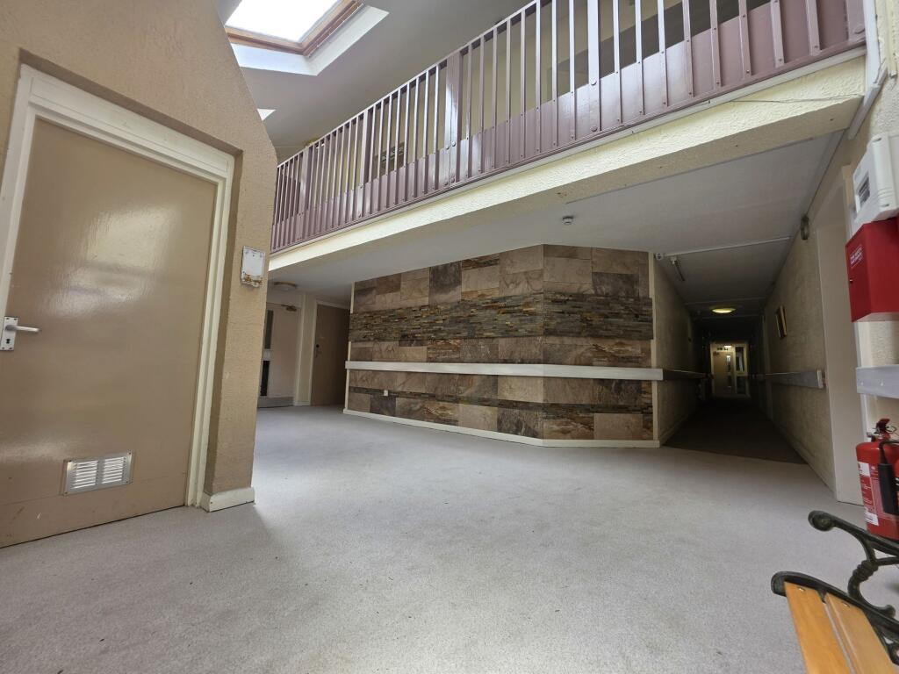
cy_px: 337
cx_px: 450
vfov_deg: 89.9
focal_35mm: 13
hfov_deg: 106.2
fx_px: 338
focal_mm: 2.2
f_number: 1.9
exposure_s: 1/100
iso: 25
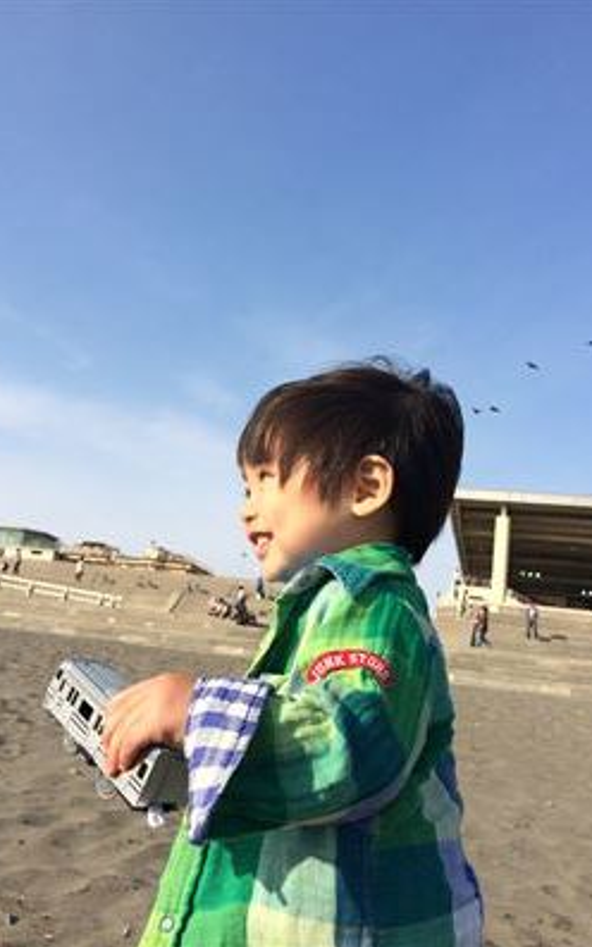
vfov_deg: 59.7
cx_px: 298
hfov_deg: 39.4
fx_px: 826
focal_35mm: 32
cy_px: 475
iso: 40
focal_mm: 4.12
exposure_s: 1/2053
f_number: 2.2
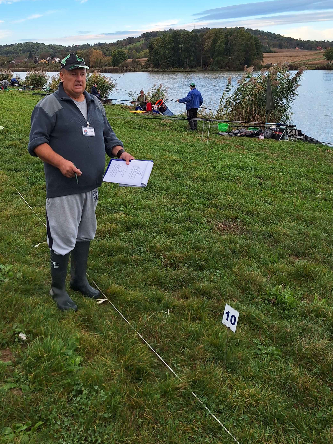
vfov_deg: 52.1
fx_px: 436
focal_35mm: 34
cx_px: 129
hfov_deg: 41.6
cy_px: 123
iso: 40
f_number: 1.8
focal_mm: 5.54
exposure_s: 1/552
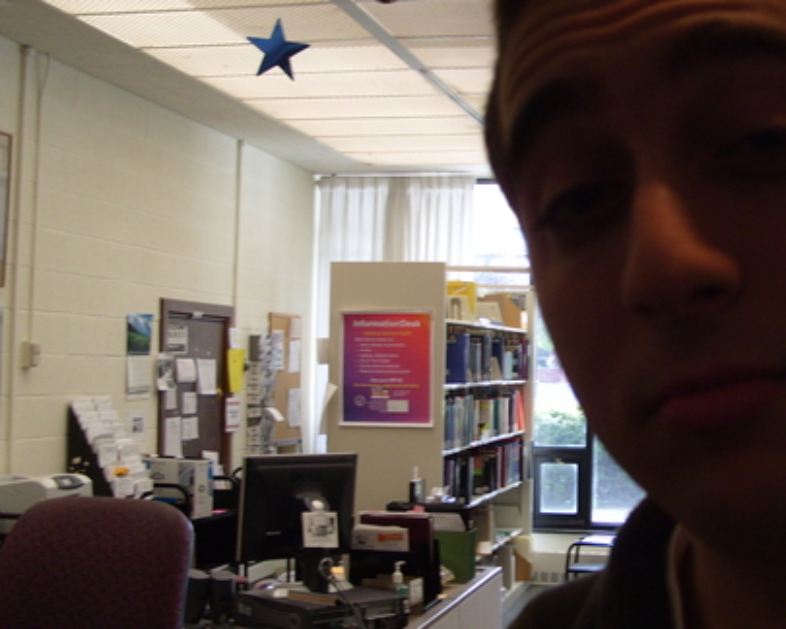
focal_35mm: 54
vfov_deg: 28.1
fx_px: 1256
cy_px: 349
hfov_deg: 34.3
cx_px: 545
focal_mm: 7.8
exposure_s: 1/45
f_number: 2.8
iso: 160
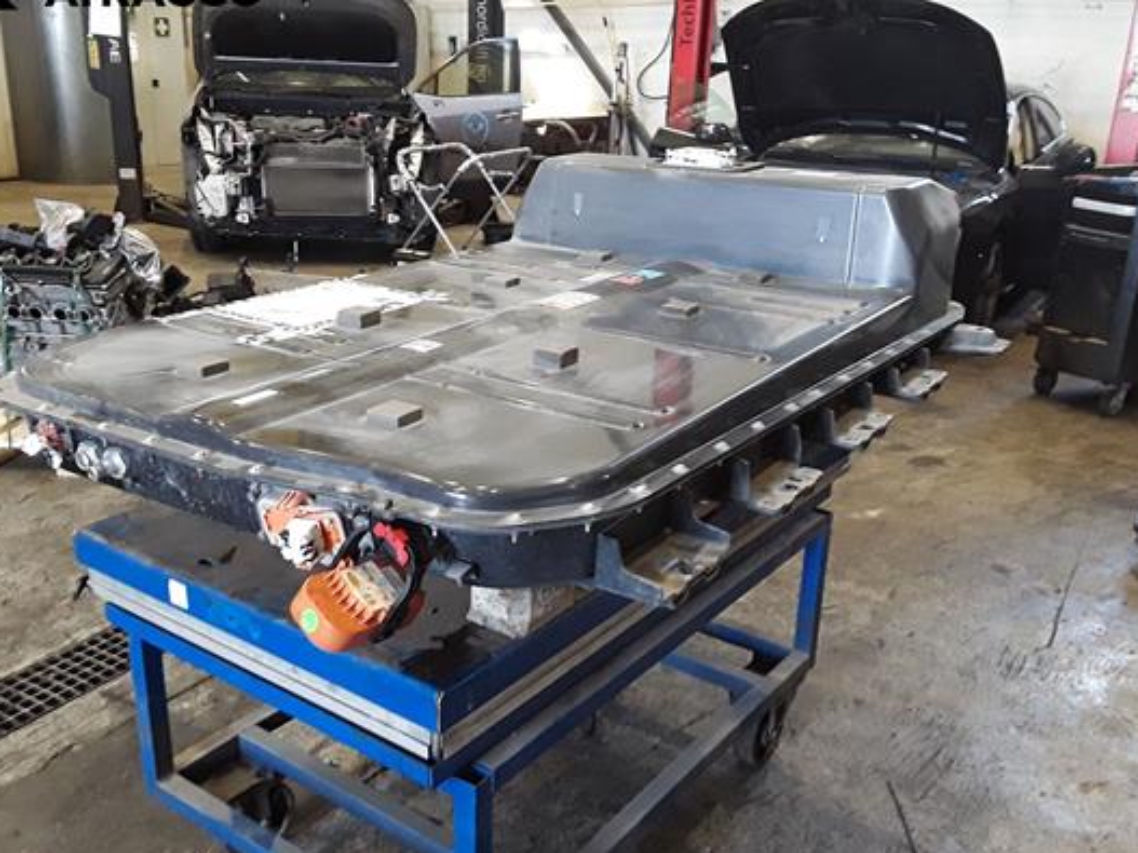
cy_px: 484
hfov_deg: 53.9
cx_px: 540
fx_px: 1117
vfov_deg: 41.7
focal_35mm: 34
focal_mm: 2.91
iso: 160
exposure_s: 1/50
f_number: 1.9
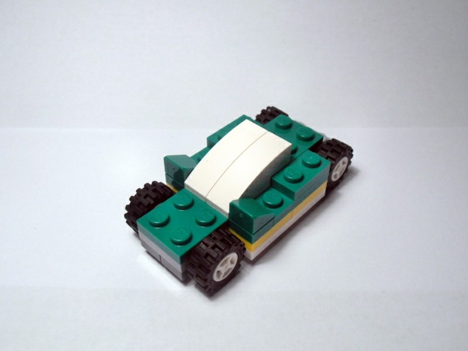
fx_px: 500
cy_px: 176
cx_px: 234
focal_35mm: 37
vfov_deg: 38.7
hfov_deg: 50.1
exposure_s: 1/80
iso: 80
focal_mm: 6.61
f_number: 3.9
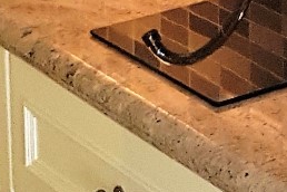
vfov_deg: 5.8
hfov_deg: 8.9
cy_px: -455
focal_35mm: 215
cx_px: 614
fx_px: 1714
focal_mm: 4.2
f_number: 1.7
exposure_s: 1/100
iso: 64
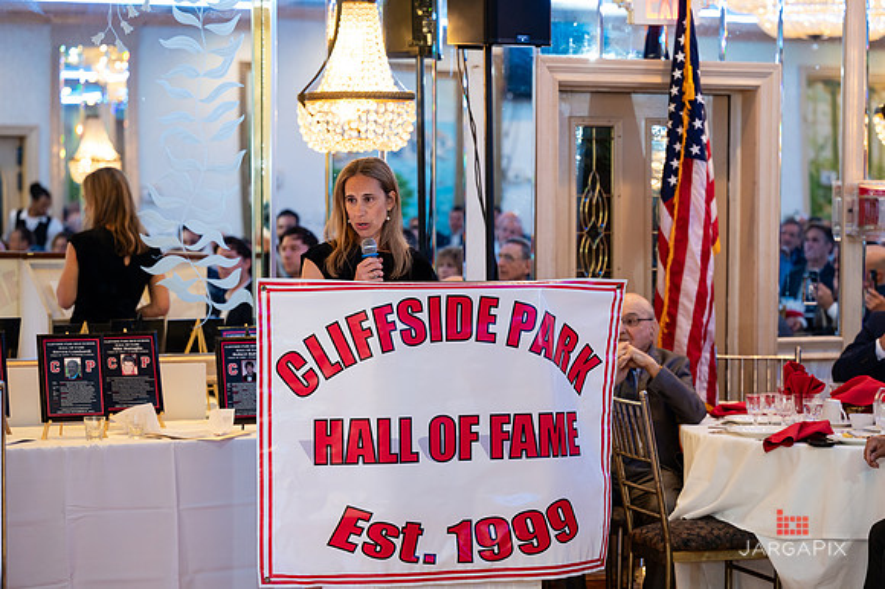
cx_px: 442
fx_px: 2200
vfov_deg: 15.2
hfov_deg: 22.7
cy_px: 294
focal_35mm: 90
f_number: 3.2
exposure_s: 1/125
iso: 1250
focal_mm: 89
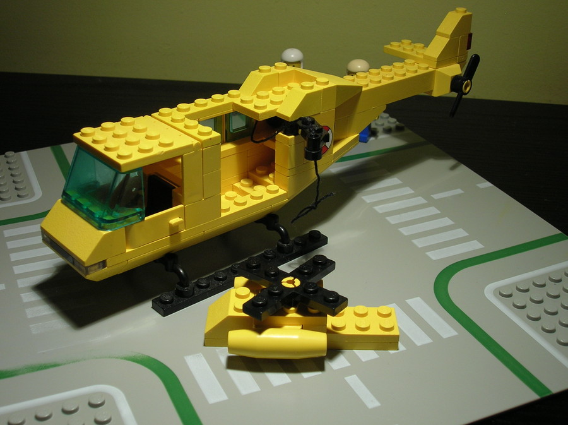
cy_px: 212
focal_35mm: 46
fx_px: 754
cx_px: 284
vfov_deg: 31.5
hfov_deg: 41.3
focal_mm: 7.7
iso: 50
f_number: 3.2
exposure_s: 1/24
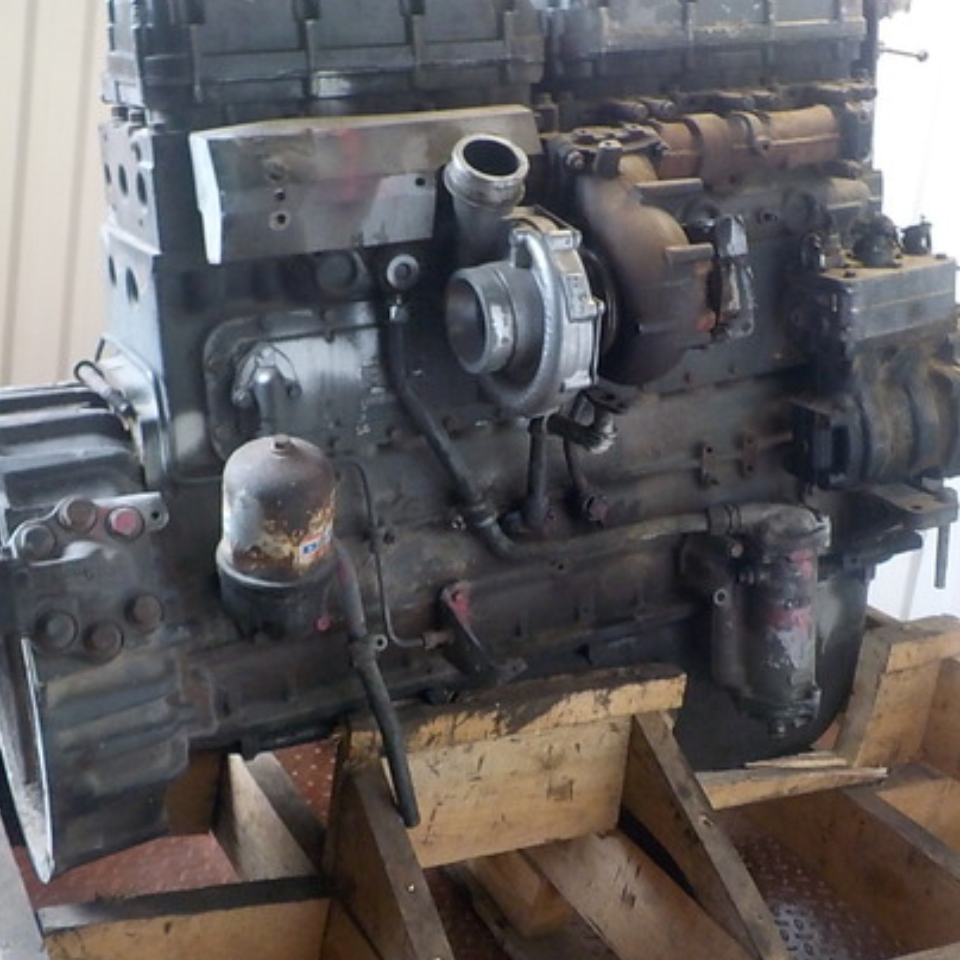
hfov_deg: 40.0
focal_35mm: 42
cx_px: 513
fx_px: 1318
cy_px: 425
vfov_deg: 40.0
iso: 280
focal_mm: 4.1
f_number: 3.3
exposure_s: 1/30
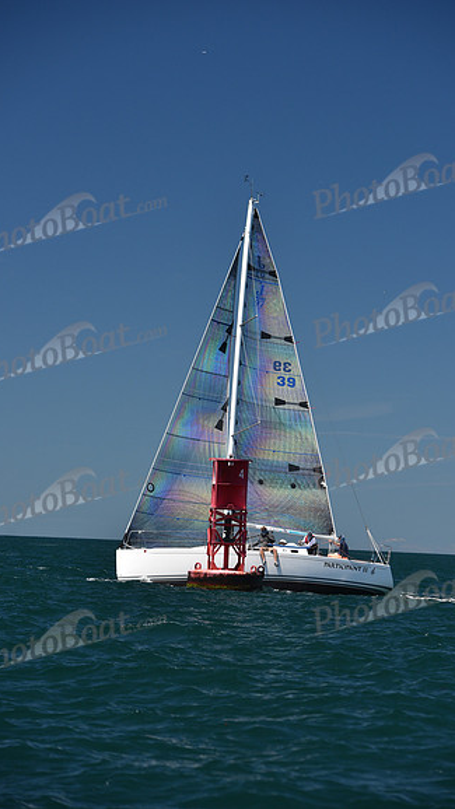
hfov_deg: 9.9
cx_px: 240
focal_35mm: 122
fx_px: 2617
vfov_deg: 17.6
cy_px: 404
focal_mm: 116
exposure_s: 1/800
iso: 250
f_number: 5.6
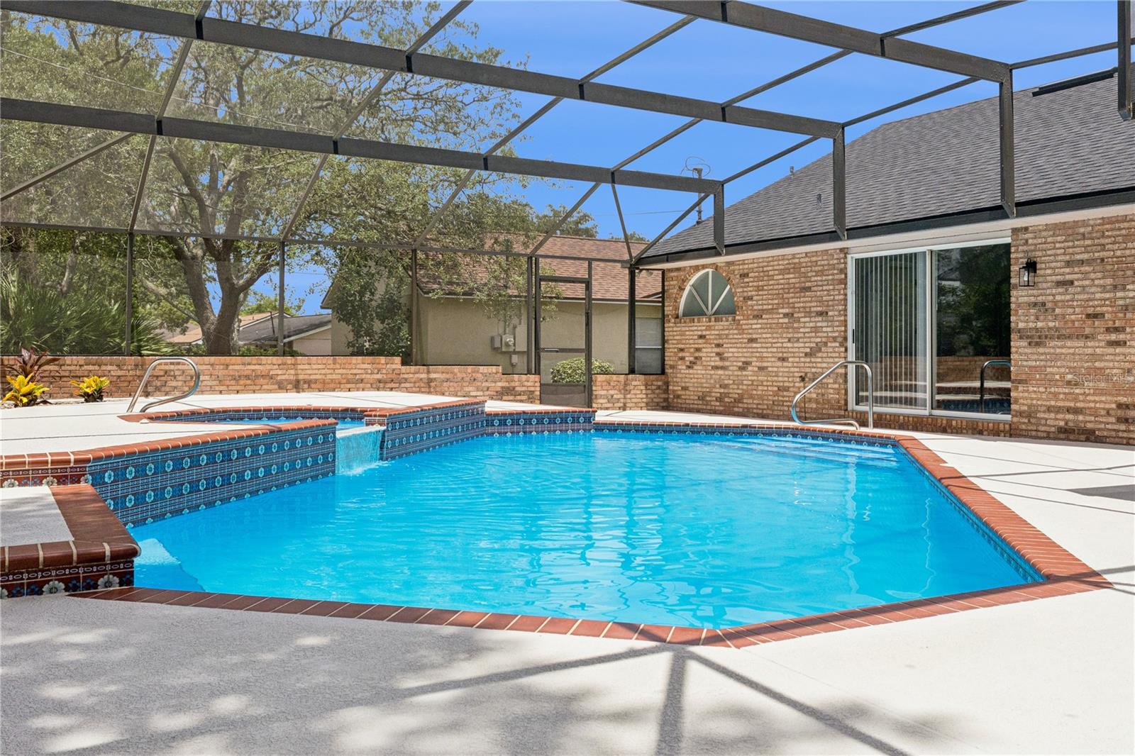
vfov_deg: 43.6
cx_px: 568
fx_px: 946
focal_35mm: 30
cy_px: 378
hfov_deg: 61.9
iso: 800
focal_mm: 20.3
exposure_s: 1/1250
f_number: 10
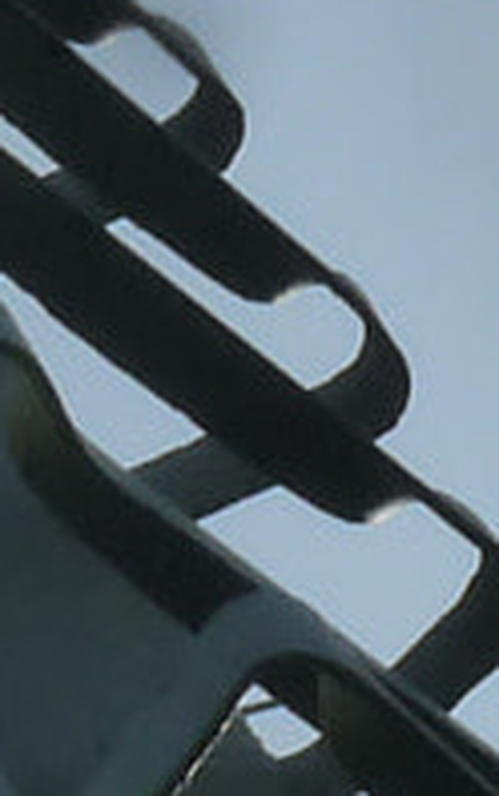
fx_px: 28811
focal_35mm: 1326
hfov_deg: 1.0
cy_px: 133
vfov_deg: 1.6
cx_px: -495
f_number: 8
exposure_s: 1/400
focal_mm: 27.5
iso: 160
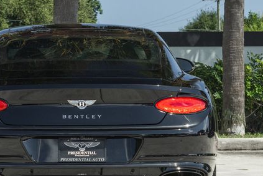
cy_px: 93
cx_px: 82
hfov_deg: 14.2
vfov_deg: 9.5
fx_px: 1052
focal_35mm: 144
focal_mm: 68
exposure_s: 1/1000
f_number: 7.1
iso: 640
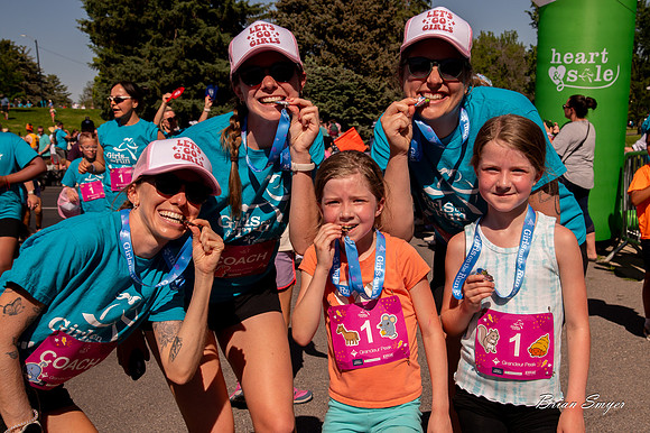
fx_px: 885
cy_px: 202
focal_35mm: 49
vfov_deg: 27.5
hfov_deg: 40.3
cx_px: 346
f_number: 11
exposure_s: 1/1600
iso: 800
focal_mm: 46
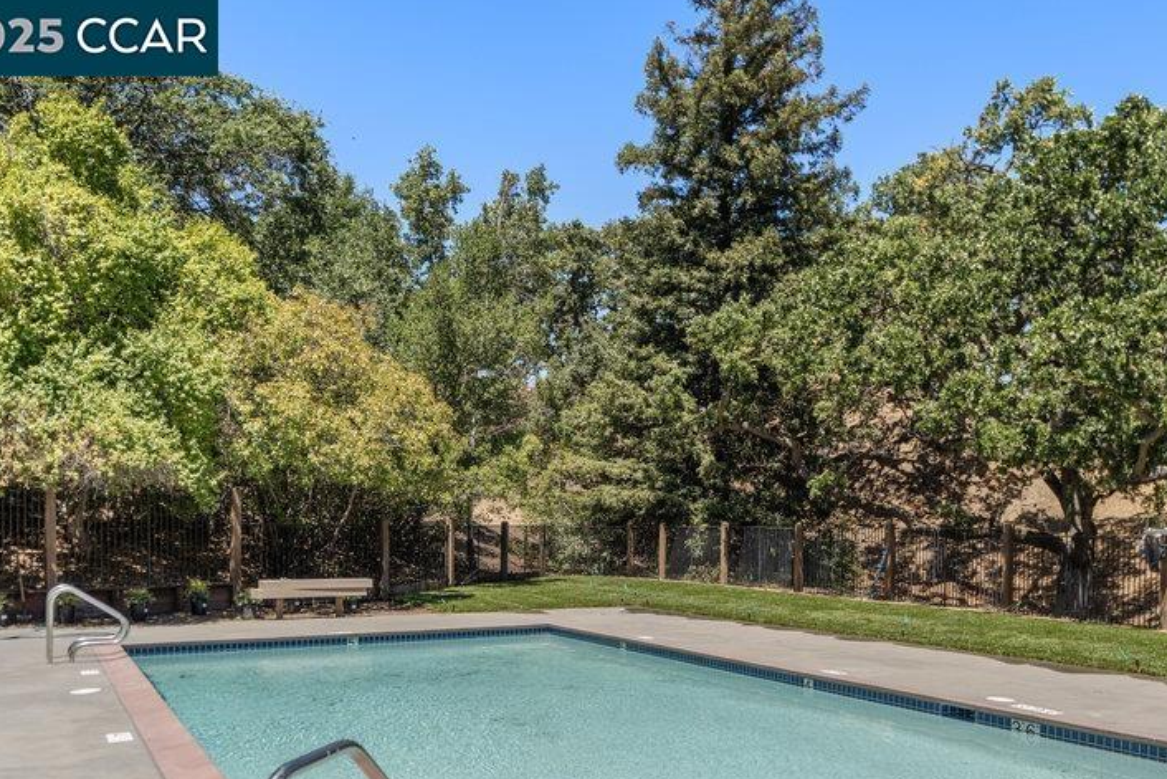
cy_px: 545
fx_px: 1102
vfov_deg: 38.3
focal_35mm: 34
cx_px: 714
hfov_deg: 55.3
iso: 125
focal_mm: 24
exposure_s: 1/1250
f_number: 4.5
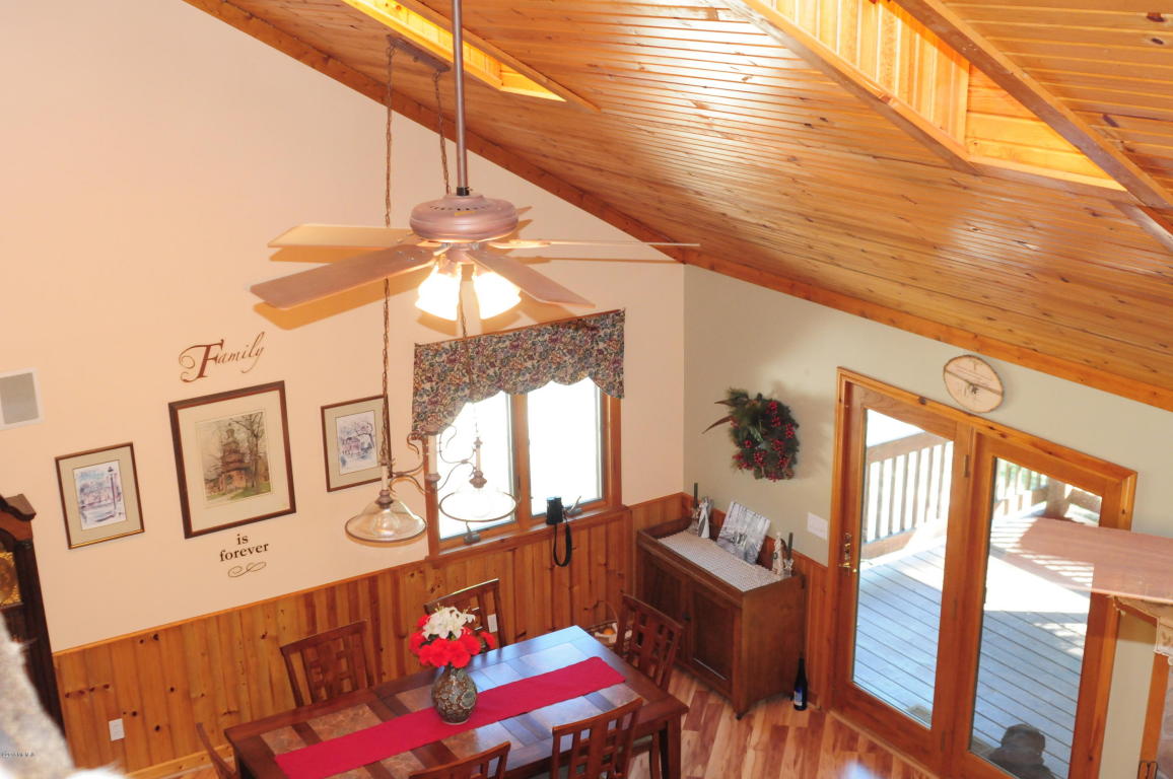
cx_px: 586
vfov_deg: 31.8
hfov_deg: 46.4
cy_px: 390
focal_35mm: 42
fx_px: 1367
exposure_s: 1/60
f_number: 5.6
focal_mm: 28
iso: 1600
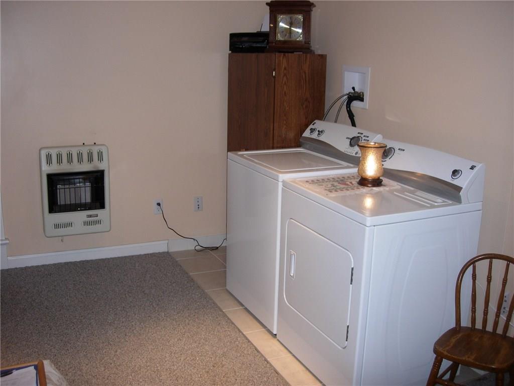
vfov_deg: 37.7
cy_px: 193
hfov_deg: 49.0
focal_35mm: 38
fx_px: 564
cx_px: 257
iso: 79
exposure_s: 1/64
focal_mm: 7.8
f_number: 2.8
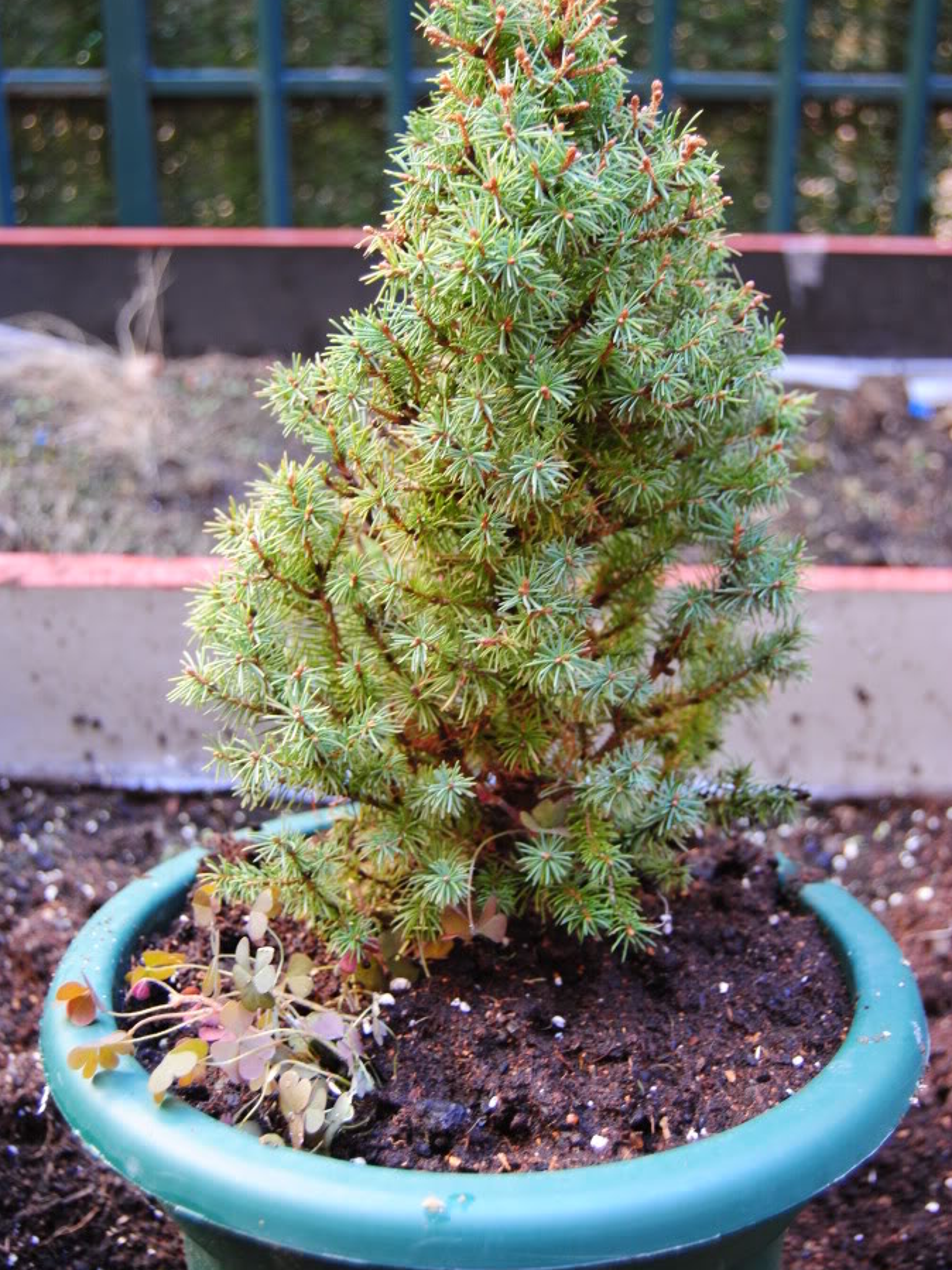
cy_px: 603
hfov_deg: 31.5
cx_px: 482
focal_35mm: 46
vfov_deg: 41.2
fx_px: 1687
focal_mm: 28
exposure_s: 1/40
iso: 400
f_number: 4
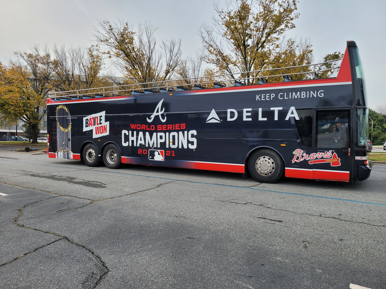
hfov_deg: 67.3
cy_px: 144
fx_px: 290
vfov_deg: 53.1
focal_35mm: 26
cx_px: 193
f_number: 1.8
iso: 40
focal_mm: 5.4
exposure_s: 1/770
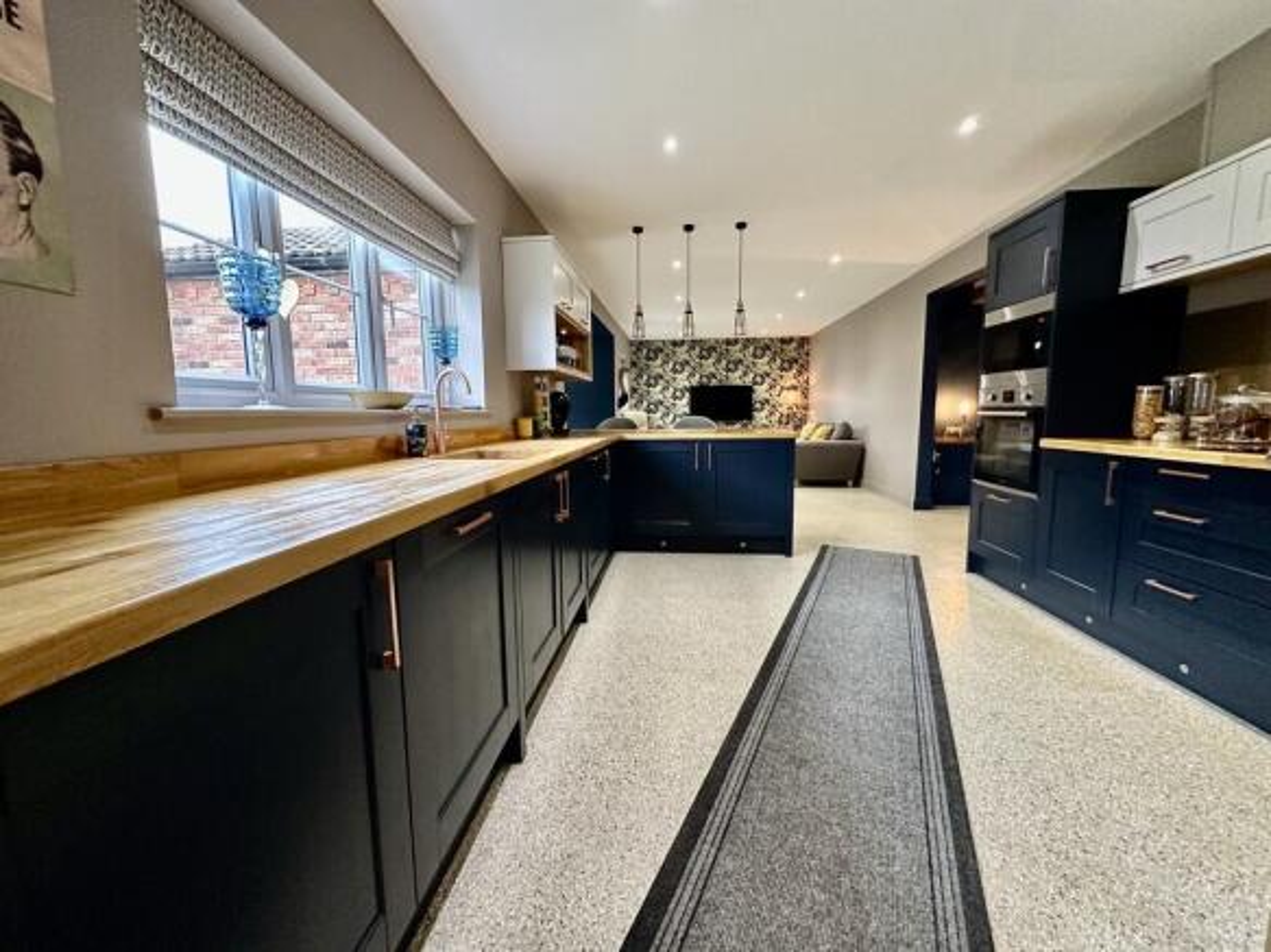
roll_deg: +0.6
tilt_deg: -7.6
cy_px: 476
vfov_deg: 85.7
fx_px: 514
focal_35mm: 14
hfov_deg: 102.1
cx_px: 636
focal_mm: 2.22
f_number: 2.2
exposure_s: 1/50
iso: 320
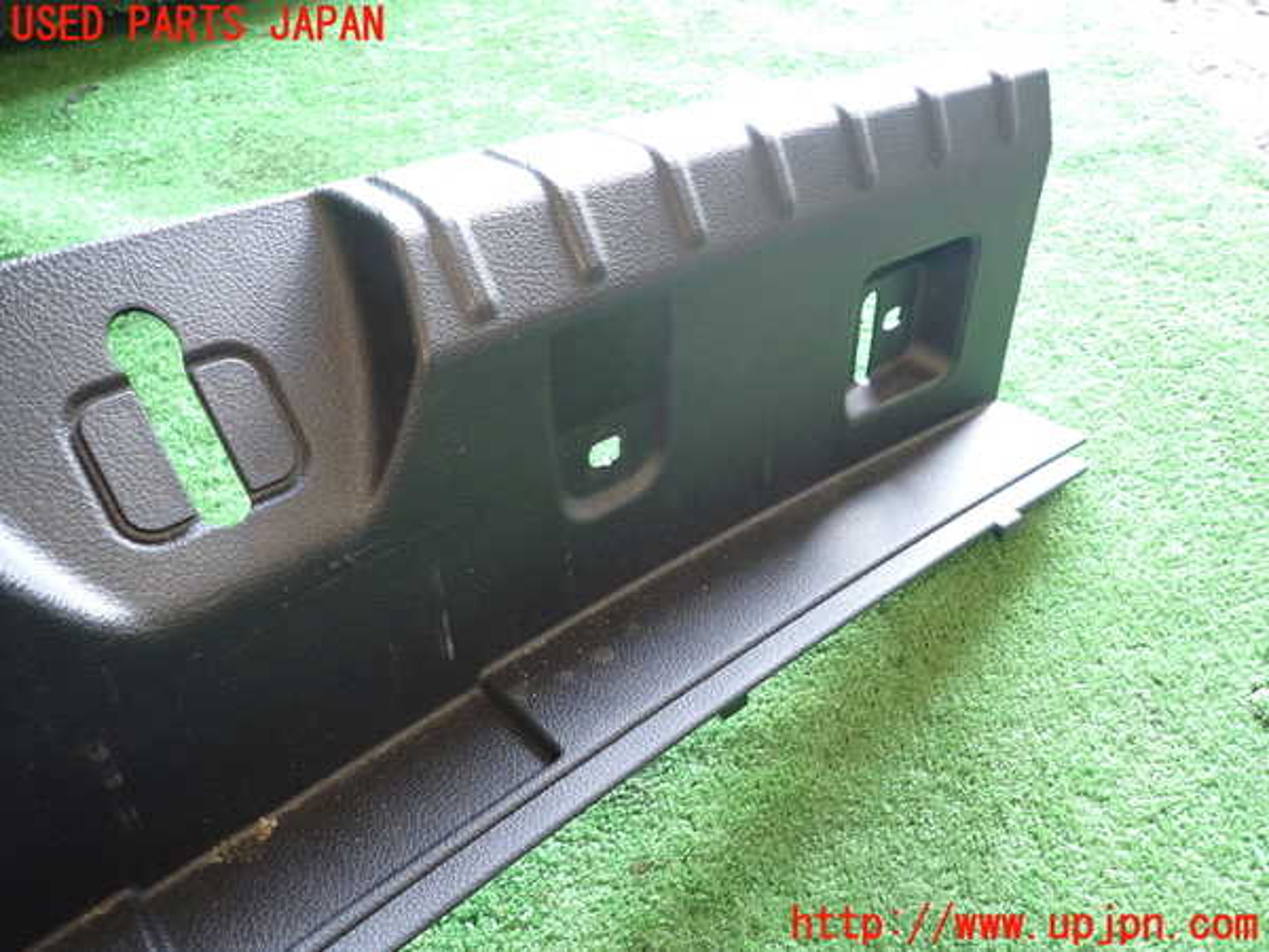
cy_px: 476
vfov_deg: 54.9
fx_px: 916
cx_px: 634
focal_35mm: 25
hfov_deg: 69.4
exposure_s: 1/30
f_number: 2
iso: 200
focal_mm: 4.5
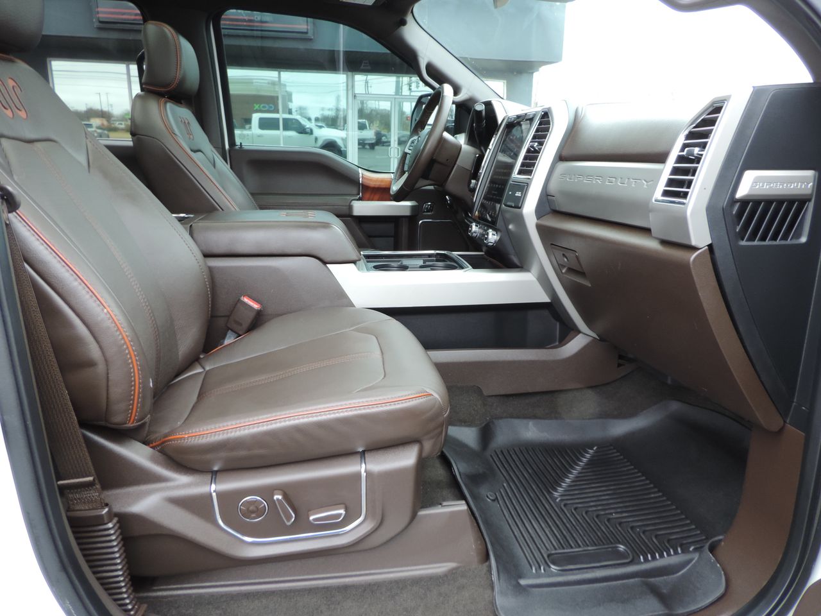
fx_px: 569
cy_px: 308
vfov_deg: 56.8
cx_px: 410
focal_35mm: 24
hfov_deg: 71.6
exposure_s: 1/30
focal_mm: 4.3
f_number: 3
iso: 140
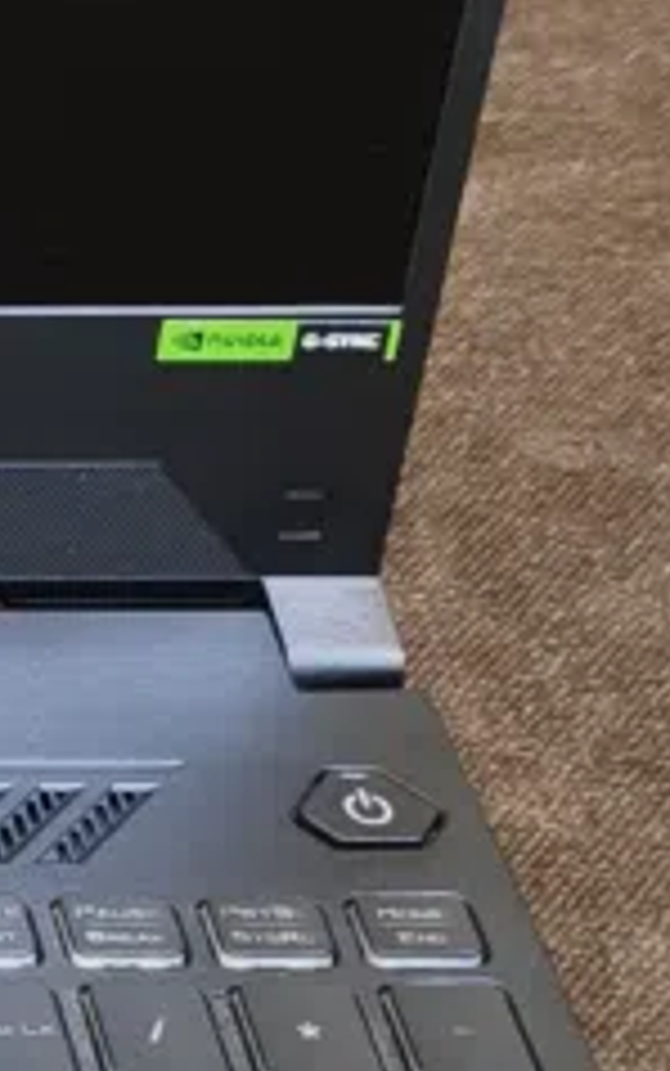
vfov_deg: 14.9
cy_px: 619
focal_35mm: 140
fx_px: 4085
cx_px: -1088
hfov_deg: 8.4
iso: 500
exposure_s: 1/50
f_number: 1.7
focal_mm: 5.35
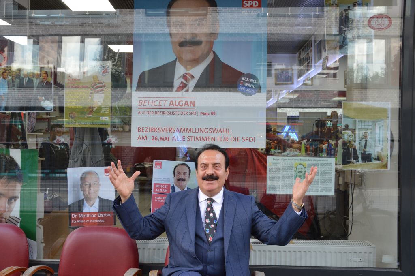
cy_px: 138
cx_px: 208
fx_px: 415
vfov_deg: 36.8
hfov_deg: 53.2
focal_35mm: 36
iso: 400
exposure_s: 1/80
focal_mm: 24
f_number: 4.5
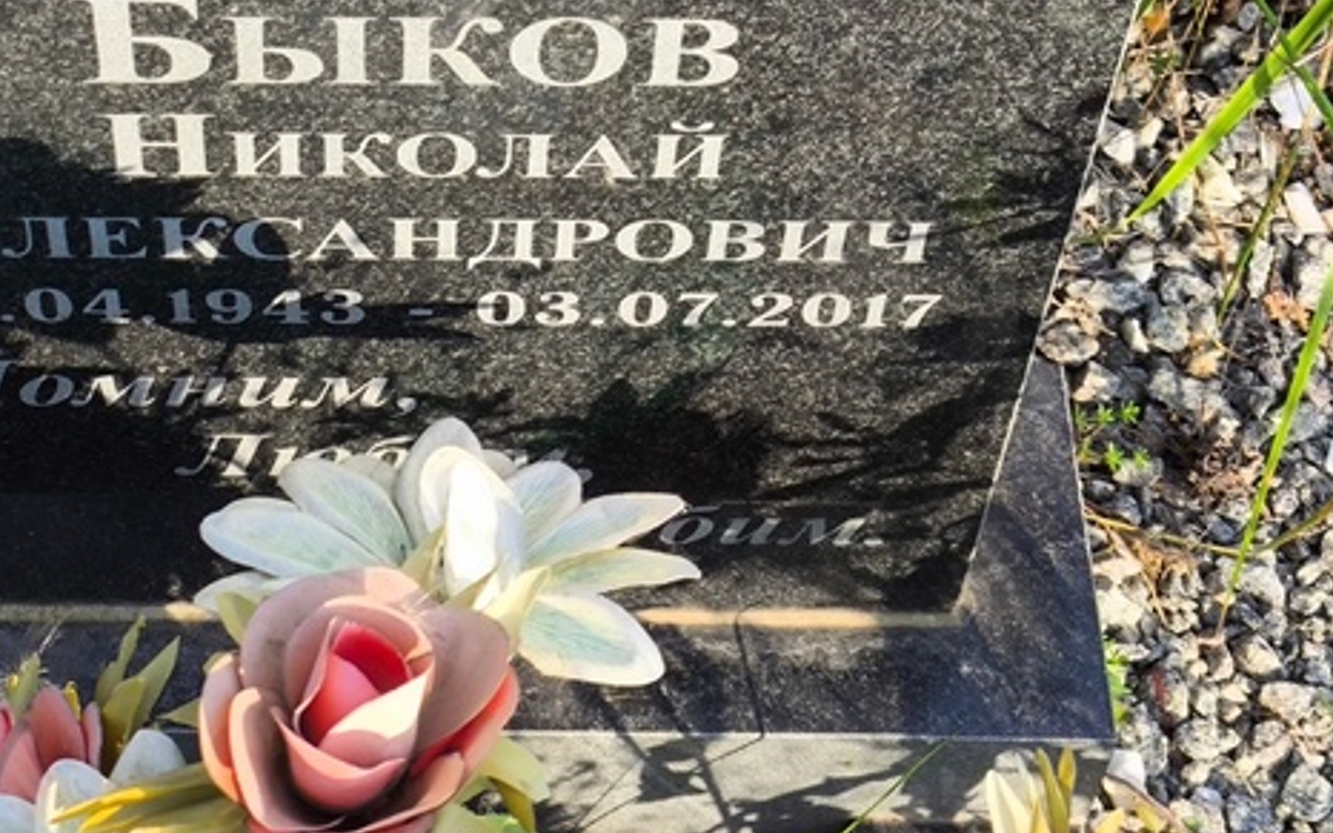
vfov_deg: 14.3
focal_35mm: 91
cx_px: 362
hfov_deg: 22.6
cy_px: 160
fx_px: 3305
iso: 50
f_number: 1.7
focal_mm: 4.71
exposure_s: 1/523
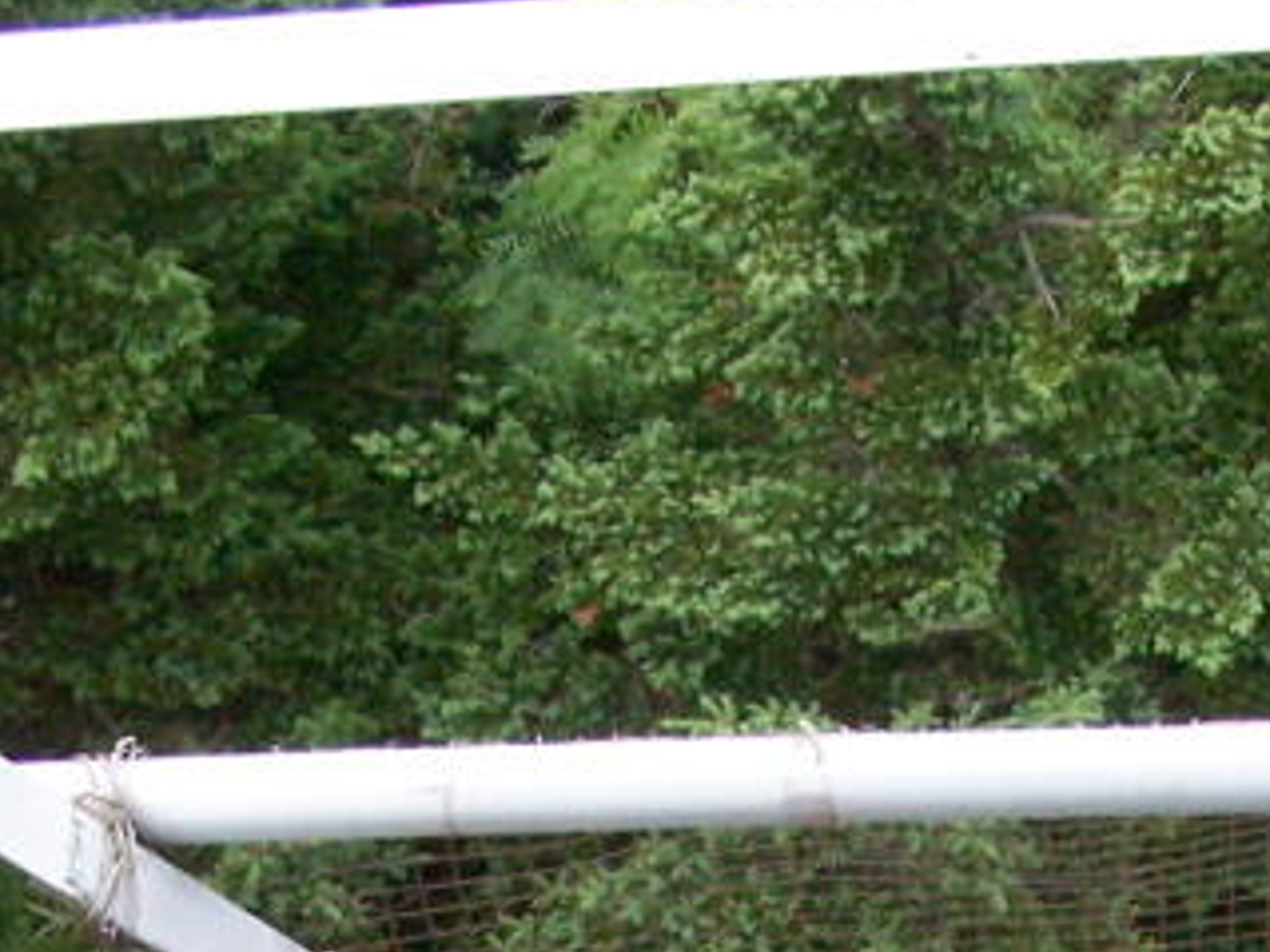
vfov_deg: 11.6
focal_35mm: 122
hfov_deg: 16.0
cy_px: 1410
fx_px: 4474
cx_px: 1075
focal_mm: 6.3
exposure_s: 1/1000
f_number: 4
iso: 400
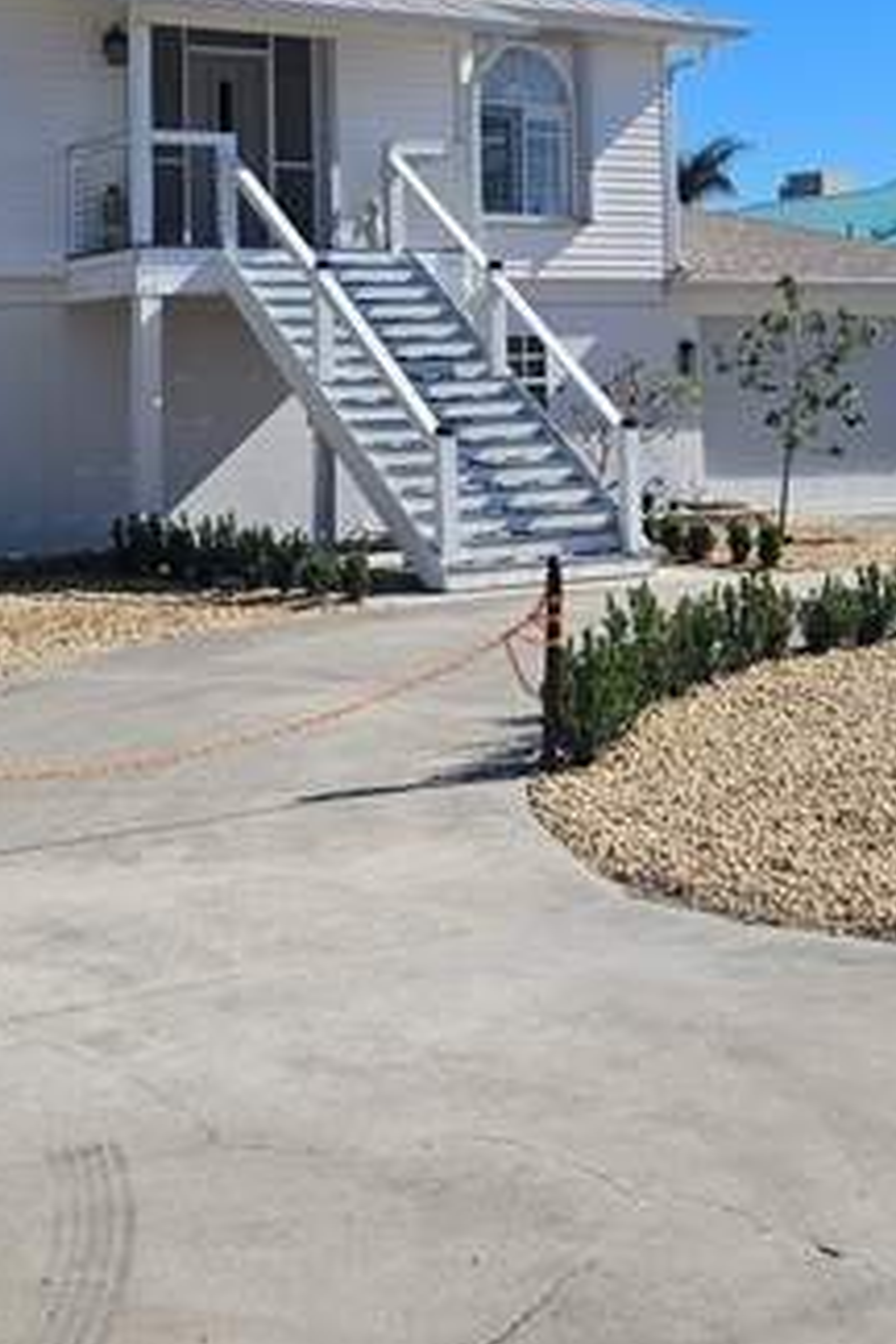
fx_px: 2202
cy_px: 166
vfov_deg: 32.4
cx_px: 572
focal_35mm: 59
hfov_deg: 22.9
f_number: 1.8
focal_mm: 5.4
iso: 25
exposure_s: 1/3300
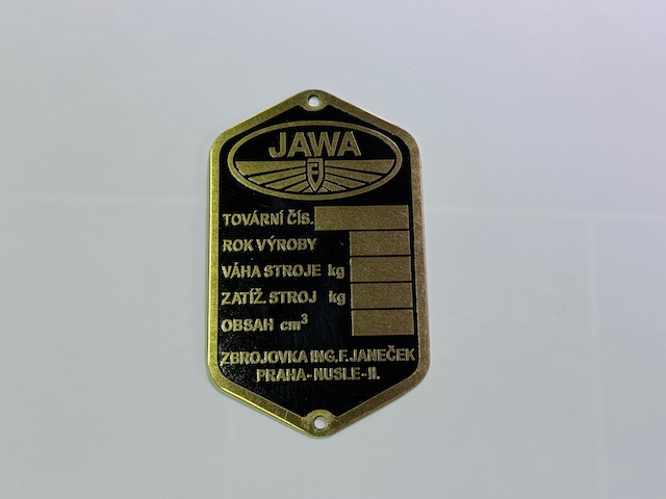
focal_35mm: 48
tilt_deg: -64.9
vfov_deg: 30.3
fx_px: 924
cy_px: 250
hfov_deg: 39.7
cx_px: 333
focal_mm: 6.76
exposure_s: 1/124
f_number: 1.78
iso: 50
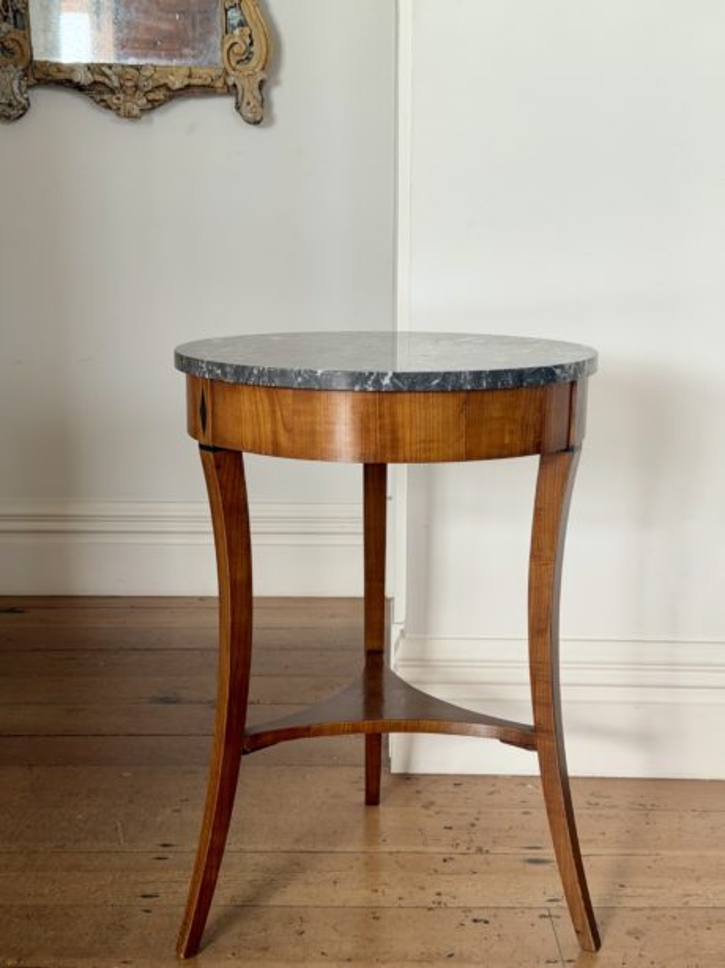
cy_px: 484
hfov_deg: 30.2
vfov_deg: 39.7
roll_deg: +0.2
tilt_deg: -12.3
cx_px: 362
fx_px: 1341
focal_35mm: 48
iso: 80
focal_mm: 6.76
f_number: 1.78
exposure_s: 1/121
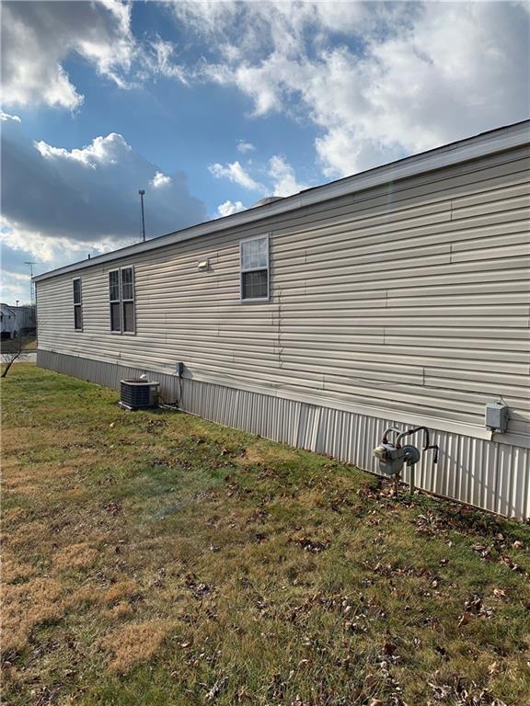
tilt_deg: -3.0
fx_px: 531
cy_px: 353
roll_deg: -0.3
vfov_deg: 67.3
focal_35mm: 26
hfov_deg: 53.1
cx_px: 265
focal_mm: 4.25
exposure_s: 1/3185
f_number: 1.8
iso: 25
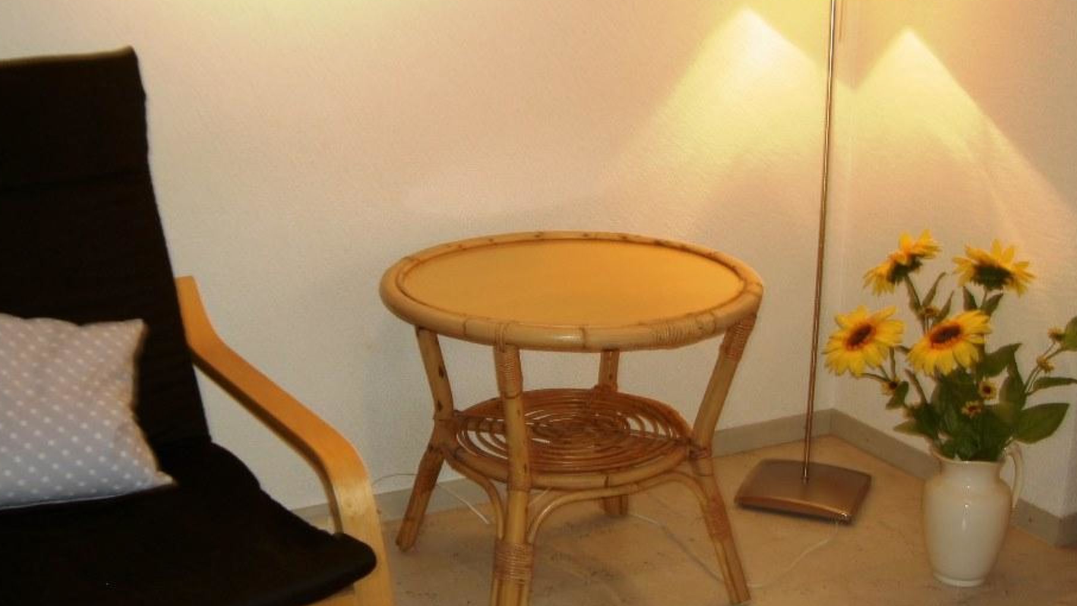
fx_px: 1371
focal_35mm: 48
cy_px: 324
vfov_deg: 24.9
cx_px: 515
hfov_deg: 42.9
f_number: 2.8
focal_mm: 8
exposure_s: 1/8
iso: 50
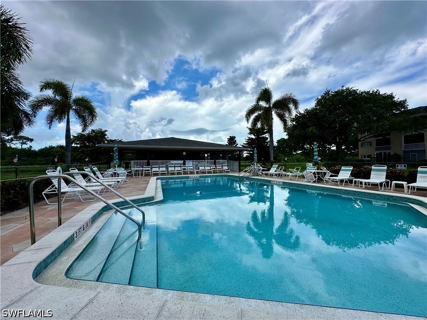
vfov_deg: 85.7
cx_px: 214
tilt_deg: +0.1
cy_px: 160
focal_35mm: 14
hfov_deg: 102.1
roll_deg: +0.6
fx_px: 173
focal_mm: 2.22
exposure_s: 1/2174
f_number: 2.2
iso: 50
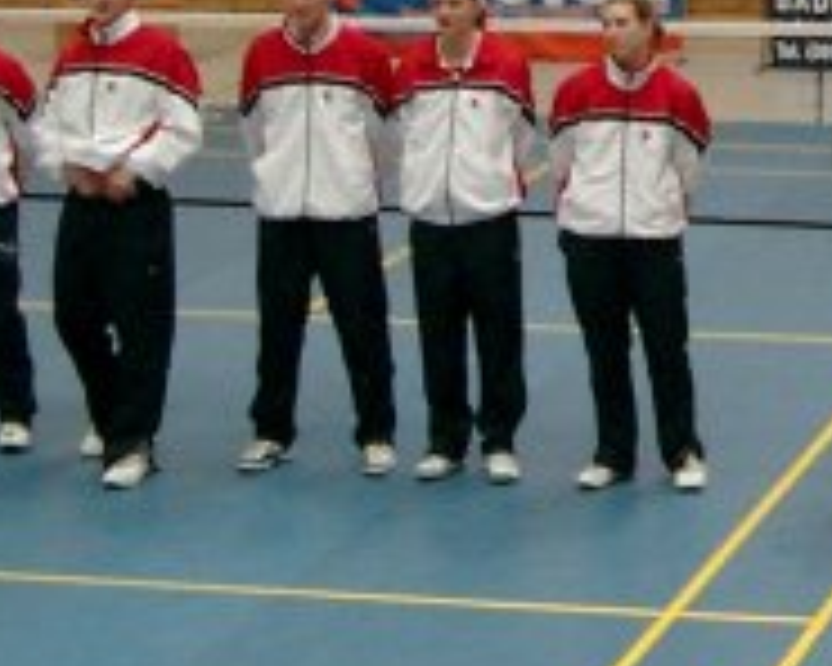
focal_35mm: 156
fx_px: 3841
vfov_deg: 9.8
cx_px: 1048
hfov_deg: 12.0
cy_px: -9
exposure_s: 1/100
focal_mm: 7.6
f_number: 2.6
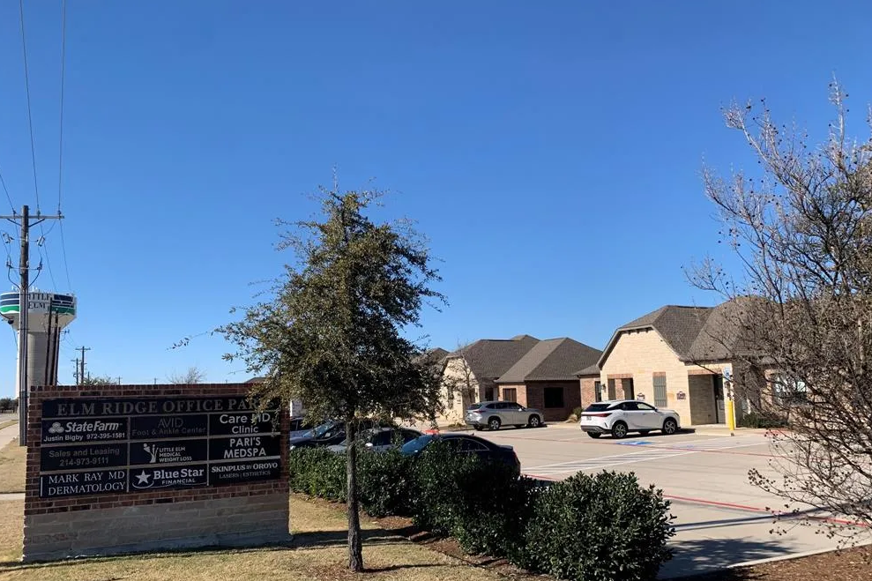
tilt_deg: +5.9
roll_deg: +1.3
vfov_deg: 46.3
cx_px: 426
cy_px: 331
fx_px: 678
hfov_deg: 65.5
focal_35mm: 28
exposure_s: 1/2033
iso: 25
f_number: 1.8
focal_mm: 4.25
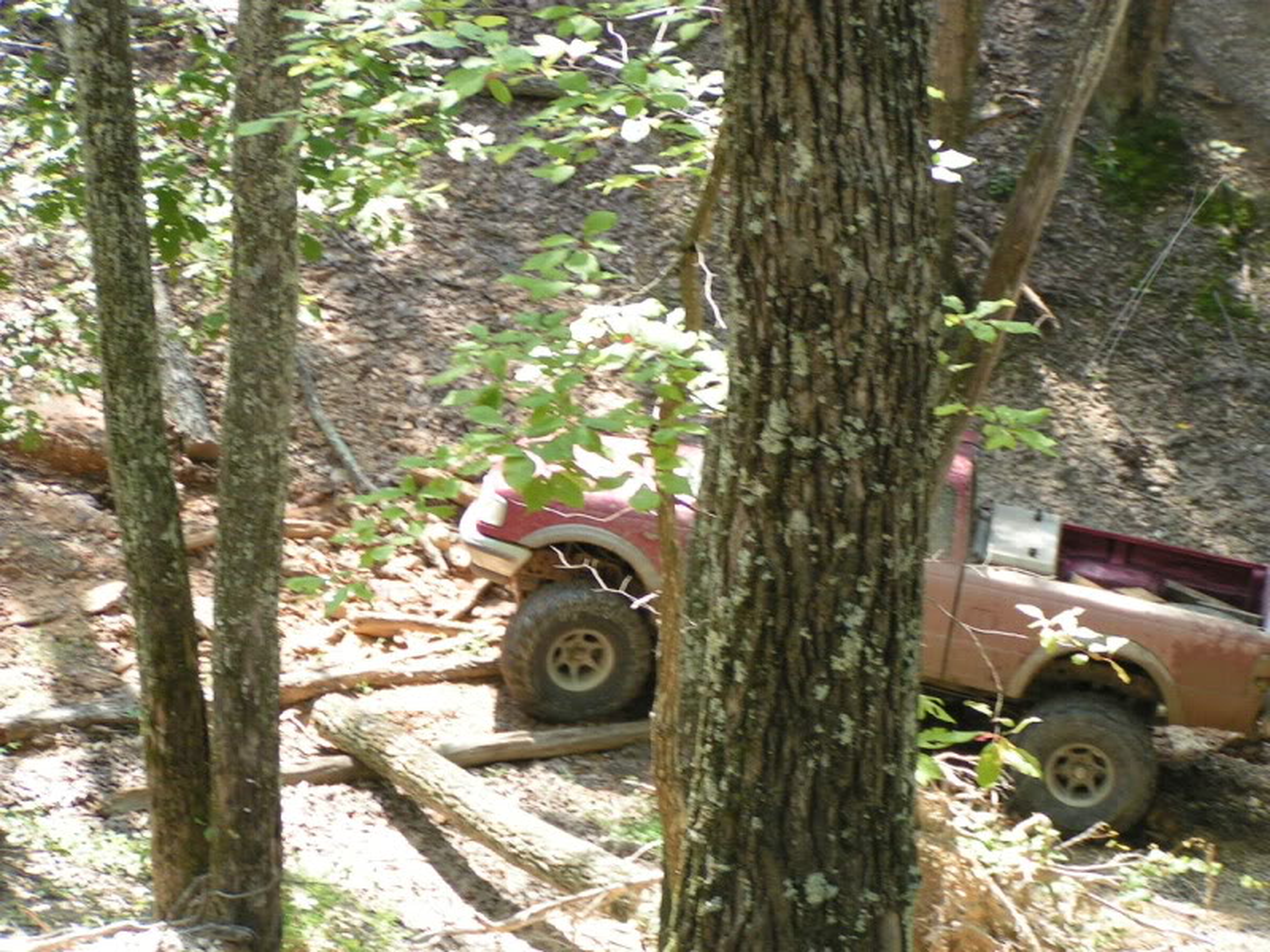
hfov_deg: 16.6
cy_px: 476
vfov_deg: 12.5
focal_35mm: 119
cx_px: 635
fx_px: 4366
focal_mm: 18.2
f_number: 3.5
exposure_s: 1/125
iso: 80
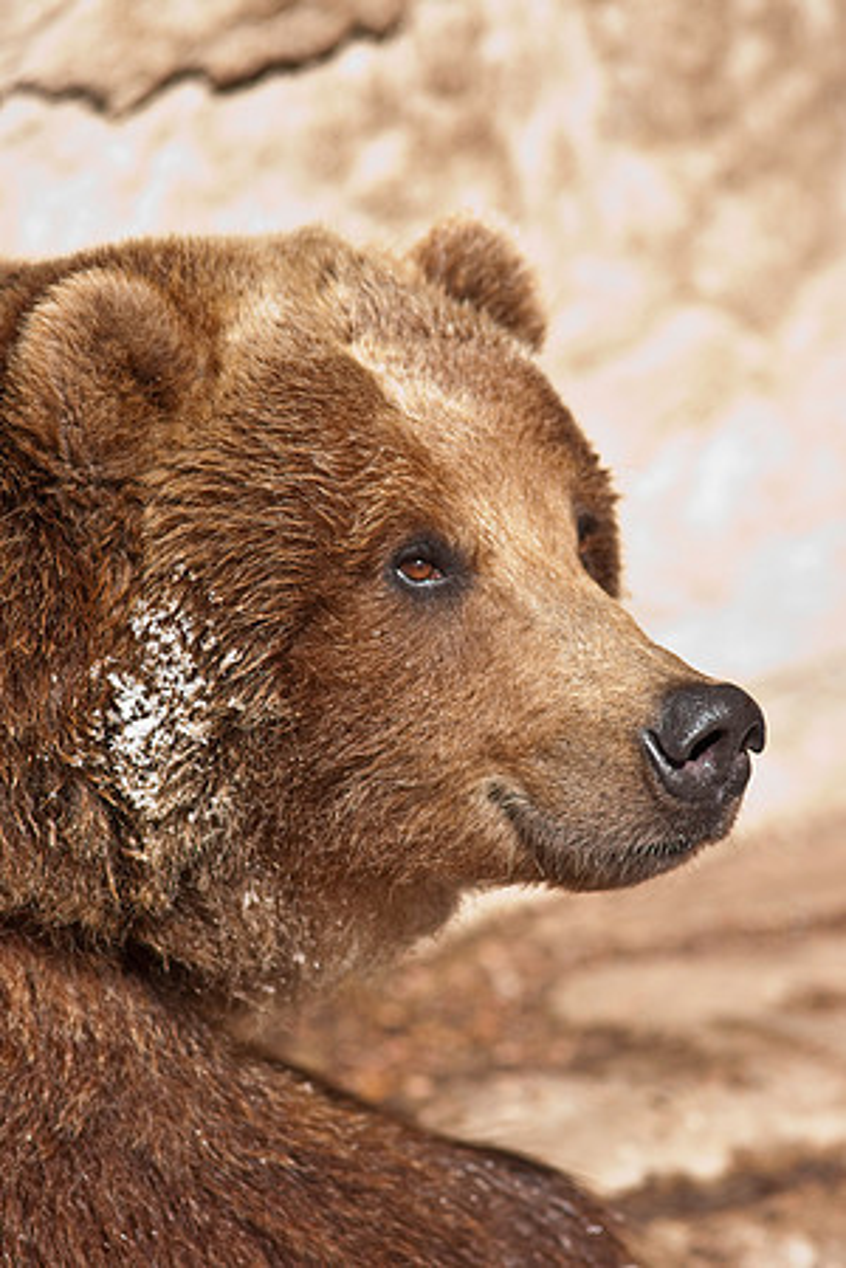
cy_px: 634
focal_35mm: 450
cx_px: 423
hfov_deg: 3.1
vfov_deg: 4.6
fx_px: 15861
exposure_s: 1/800
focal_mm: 300
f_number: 3.5
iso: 160
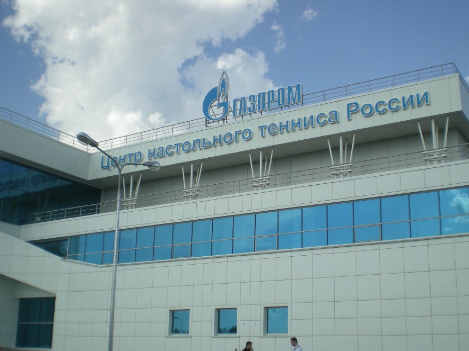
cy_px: 202
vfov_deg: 32.8
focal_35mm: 44
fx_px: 596
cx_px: 236
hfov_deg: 42.9
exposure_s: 1/357
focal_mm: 6.3
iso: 50
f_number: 4.6
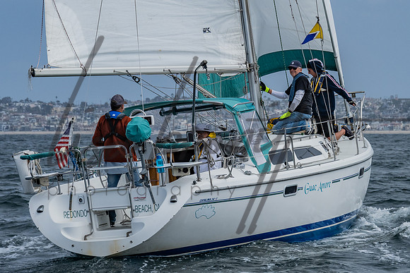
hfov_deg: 8.1
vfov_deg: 5.4
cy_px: 87
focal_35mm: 254
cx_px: 267
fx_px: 2898
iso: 200
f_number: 6.3
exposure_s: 1/2500
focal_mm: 115
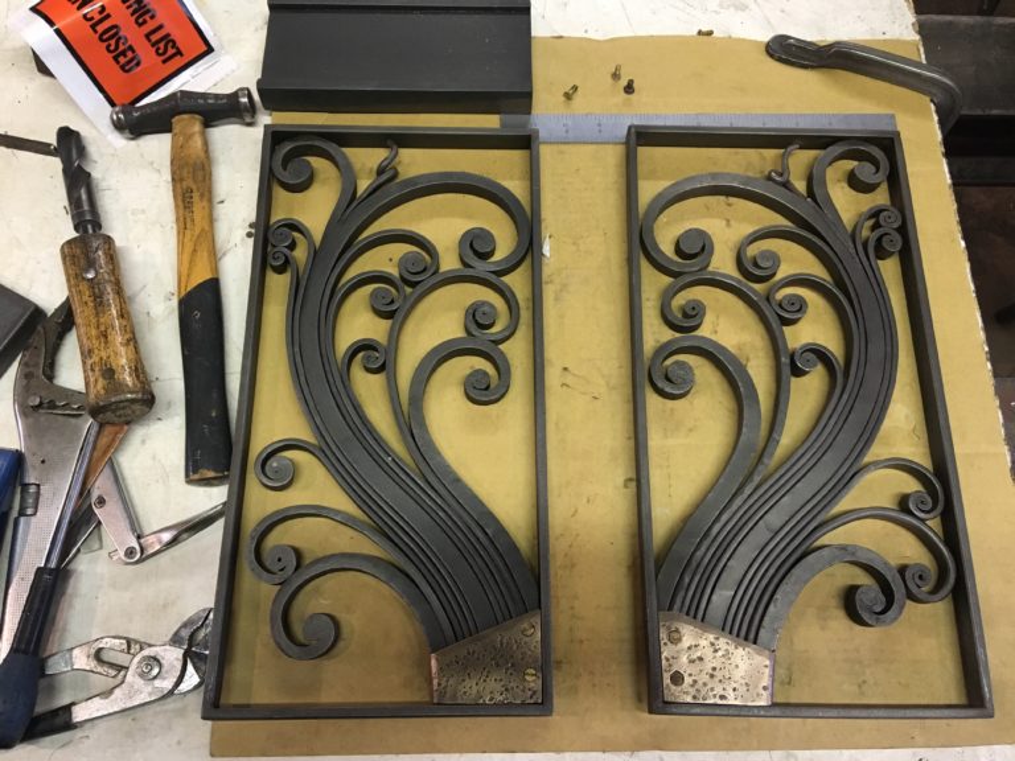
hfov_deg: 61.7
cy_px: 380
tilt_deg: -70.1
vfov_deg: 48.2
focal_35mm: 29
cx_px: 508
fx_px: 850
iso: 160
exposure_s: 1/30
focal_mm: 4.15
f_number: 2.2
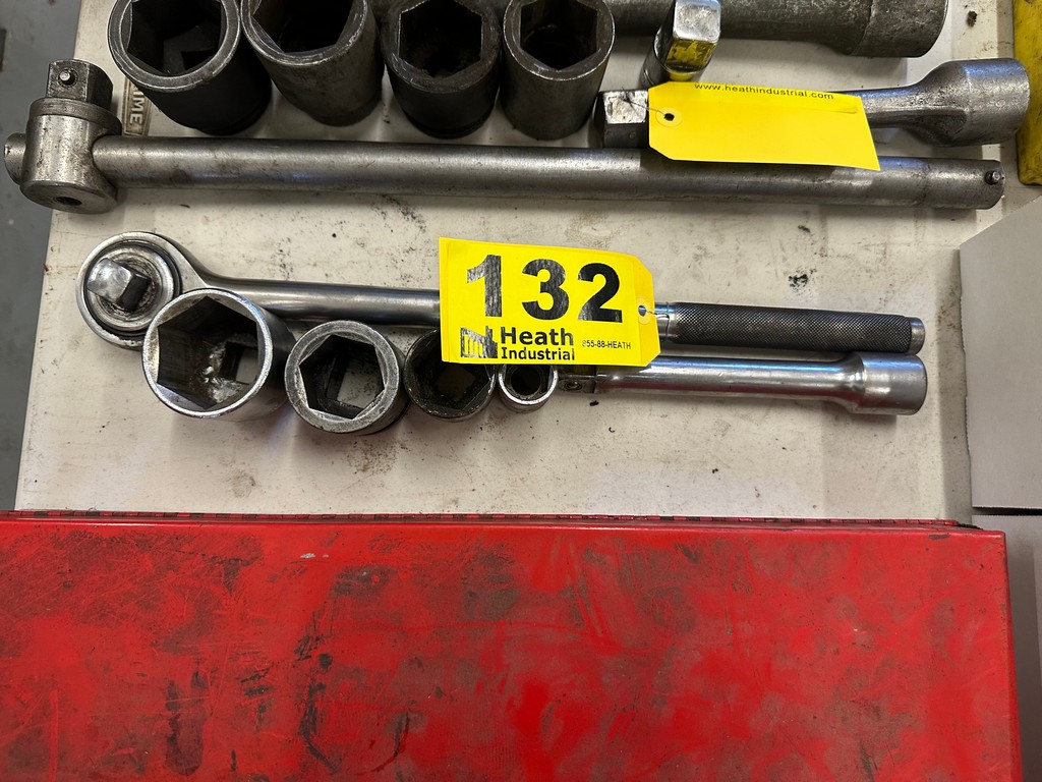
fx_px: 722
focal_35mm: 24
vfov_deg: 56.8
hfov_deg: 71.6
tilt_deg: -81.1
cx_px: 521
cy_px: 391
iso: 250
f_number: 1.78
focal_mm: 6.86
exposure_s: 1/69
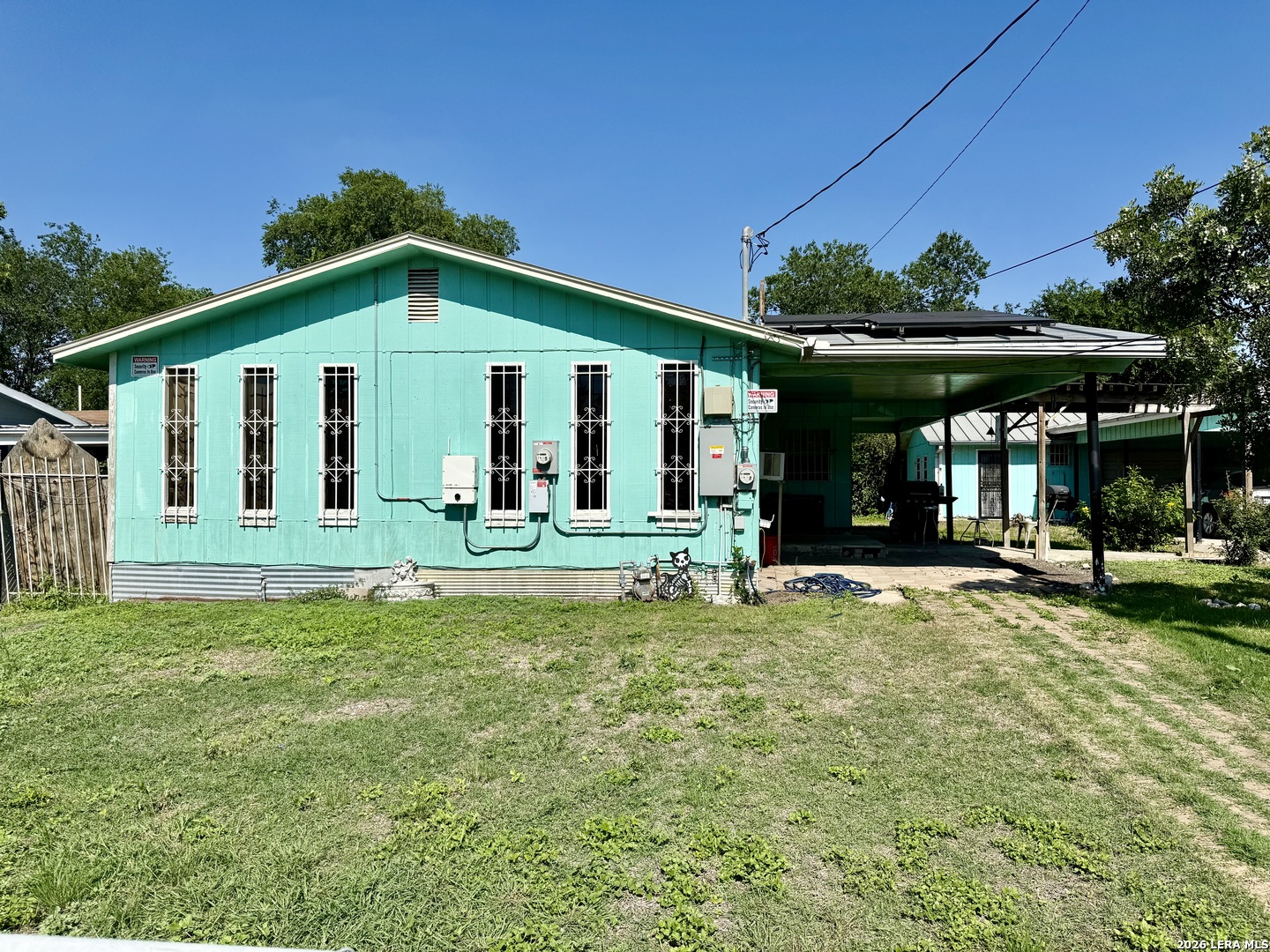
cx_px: 635
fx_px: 881
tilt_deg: -0.2
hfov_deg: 71.6
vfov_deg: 56.8
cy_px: 476
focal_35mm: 24
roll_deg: -0.6
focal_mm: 6.76
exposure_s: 1/7937
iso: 80
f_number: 1.78
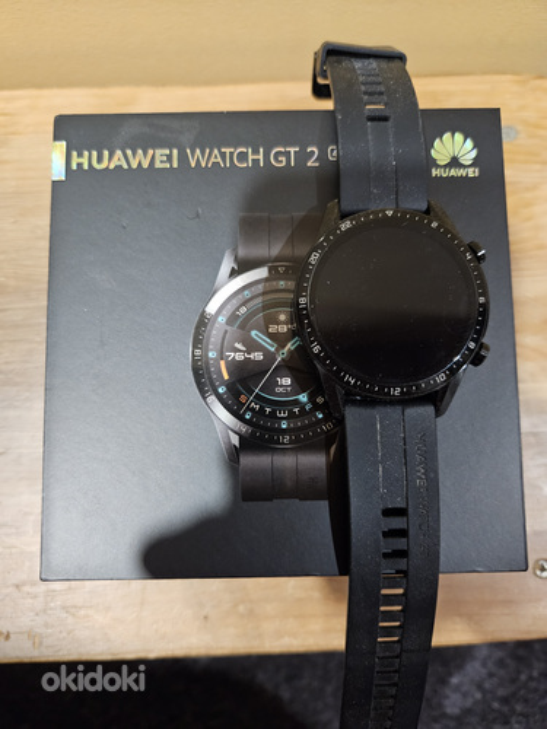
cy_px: 364
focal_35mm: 23
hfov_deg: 58.9
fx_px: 485
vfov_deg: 73.9
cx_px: 274
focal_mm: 5.4
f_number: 1.8
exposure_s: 1/25
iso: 1000
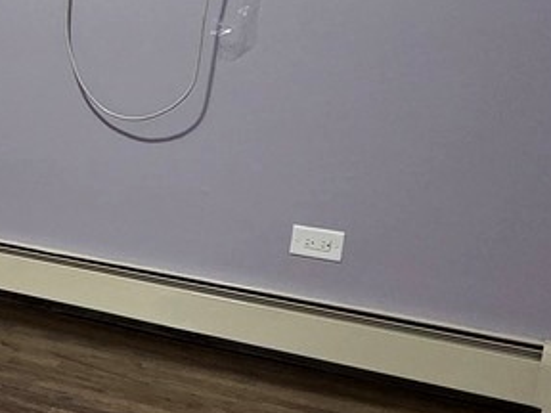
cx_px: -289
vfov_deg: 22.6
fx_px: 1035
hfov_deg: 23.5
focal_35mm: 65
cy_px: 166
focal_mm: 2.2
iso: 500
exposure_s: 1/60
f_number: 2.2
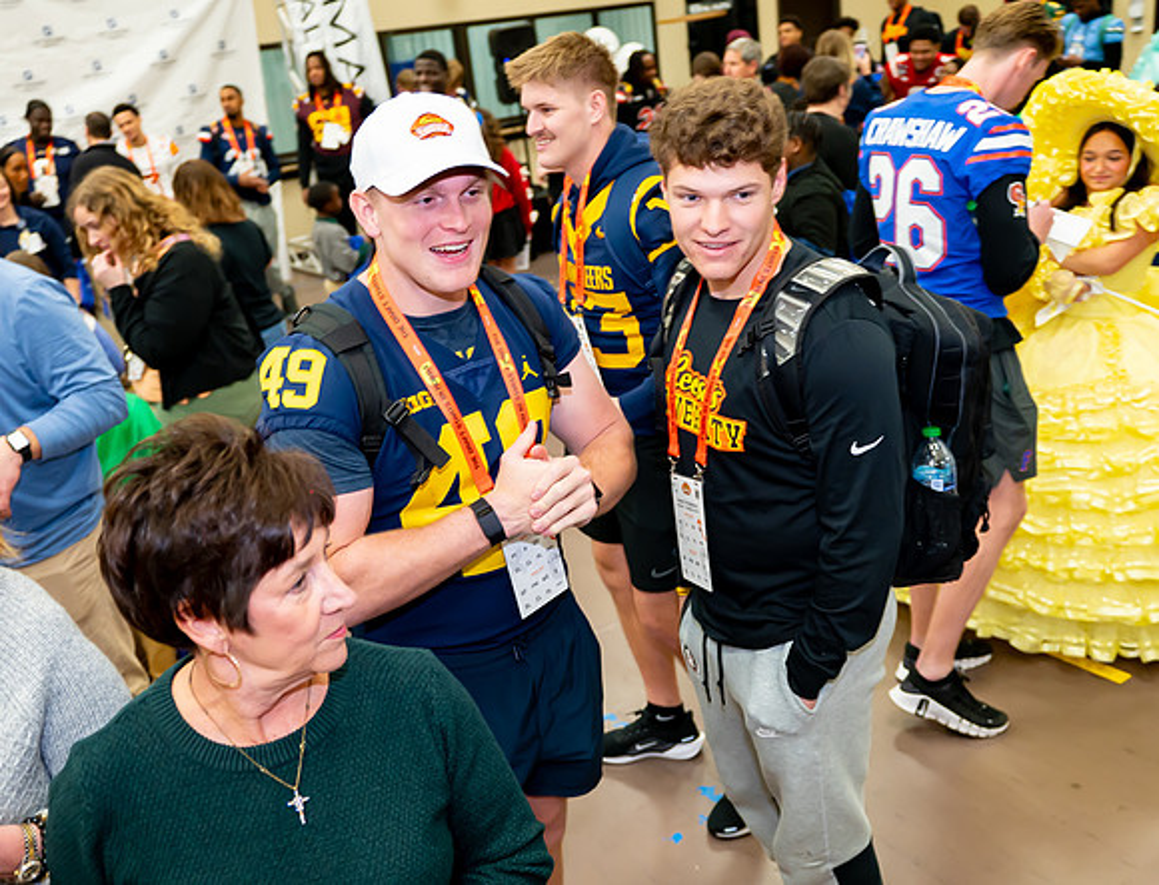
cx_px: 576
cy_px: 458
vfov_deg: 43.0
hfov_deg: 54.6
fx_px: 1124
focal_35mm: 33
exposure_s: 1/200
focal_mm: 24
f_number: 2.8
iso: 1600
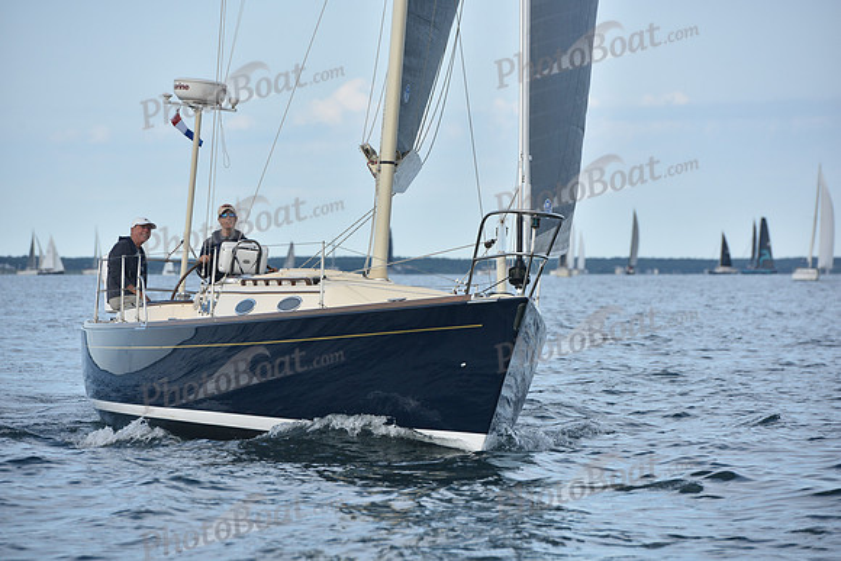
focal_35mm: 200
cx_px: 420
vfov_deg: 6.9
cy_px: 280
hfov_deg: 10.3
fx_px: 4673
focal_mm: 200
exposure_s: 1/1000
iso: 320
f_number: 7.1
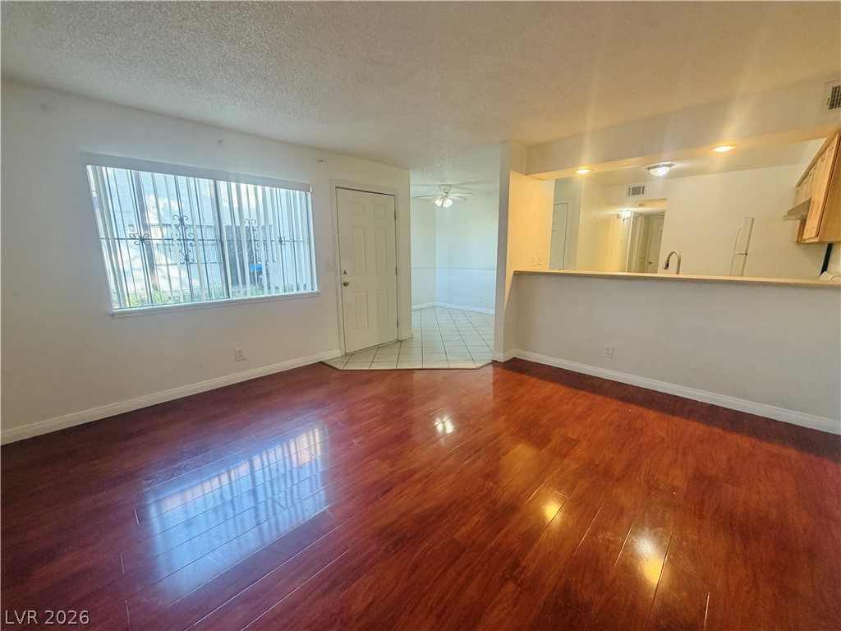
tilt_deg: -11.1
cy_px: 316
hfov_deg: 102.1
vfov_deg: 85.7
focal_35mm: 14
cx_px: 420
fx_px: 340
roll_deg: +0.0
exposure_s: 1/60
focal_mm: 2.22
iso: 160
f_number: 2.2
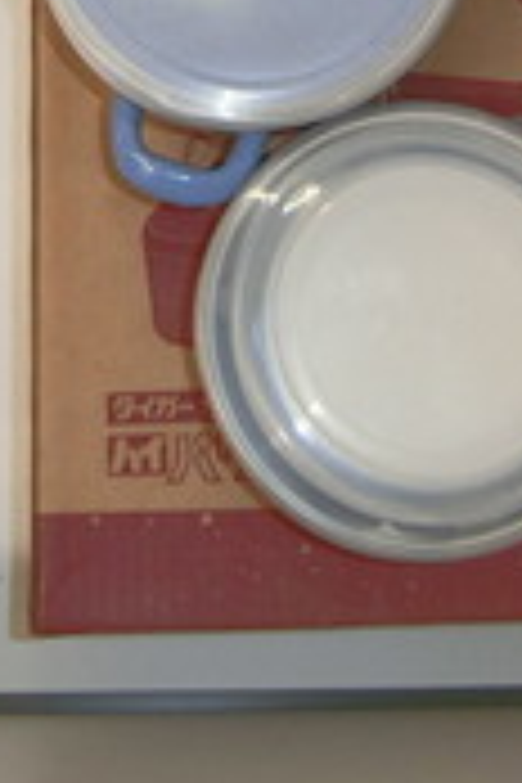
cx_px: 81
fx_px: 1261
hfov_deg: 22.9
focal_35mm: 58
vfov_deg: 32.7
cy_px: 72
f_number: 2.7
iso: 320
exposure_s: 1/125
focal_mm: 4.1
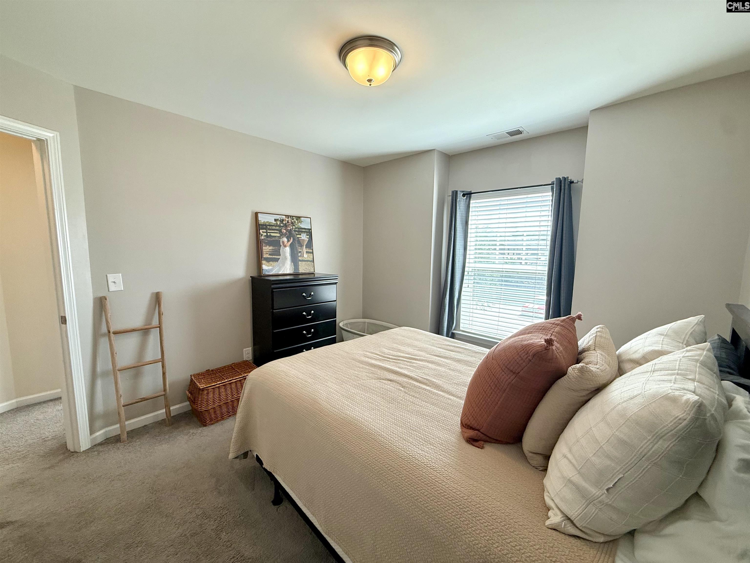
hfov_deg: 102.1
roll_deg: -1.1
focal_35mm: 14
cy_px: 282
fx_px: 303
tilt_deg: -6.5
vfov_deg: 85.7
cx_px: 375
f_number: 2.2
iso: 125
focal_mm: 2.22
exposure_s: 1/120
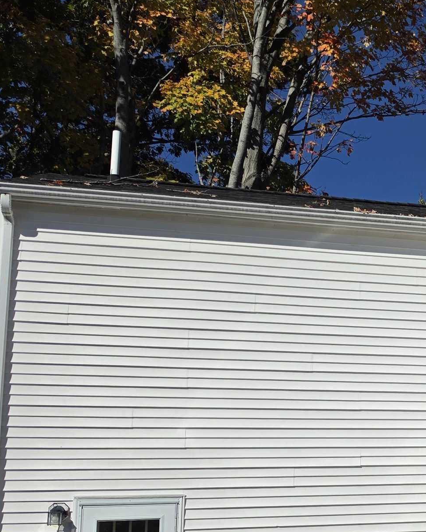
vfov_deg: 32.6
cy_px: 375
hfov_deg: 22.7
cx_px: 604
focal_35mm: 57
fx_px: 898
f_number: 1.4
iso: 20
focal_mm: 6.5
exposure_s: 1/7939
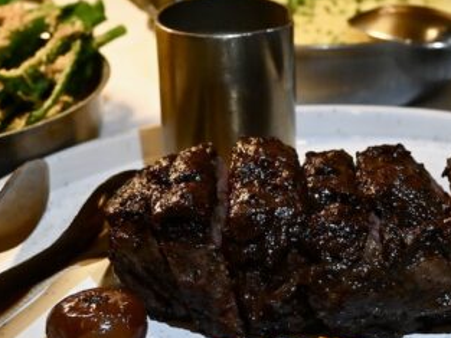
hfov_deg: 21.5
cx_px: 254
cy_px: 234
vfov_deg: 16.2
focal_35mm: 91
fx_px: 1186
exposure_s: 1/40
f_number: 4.5
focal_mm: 26
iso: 2200
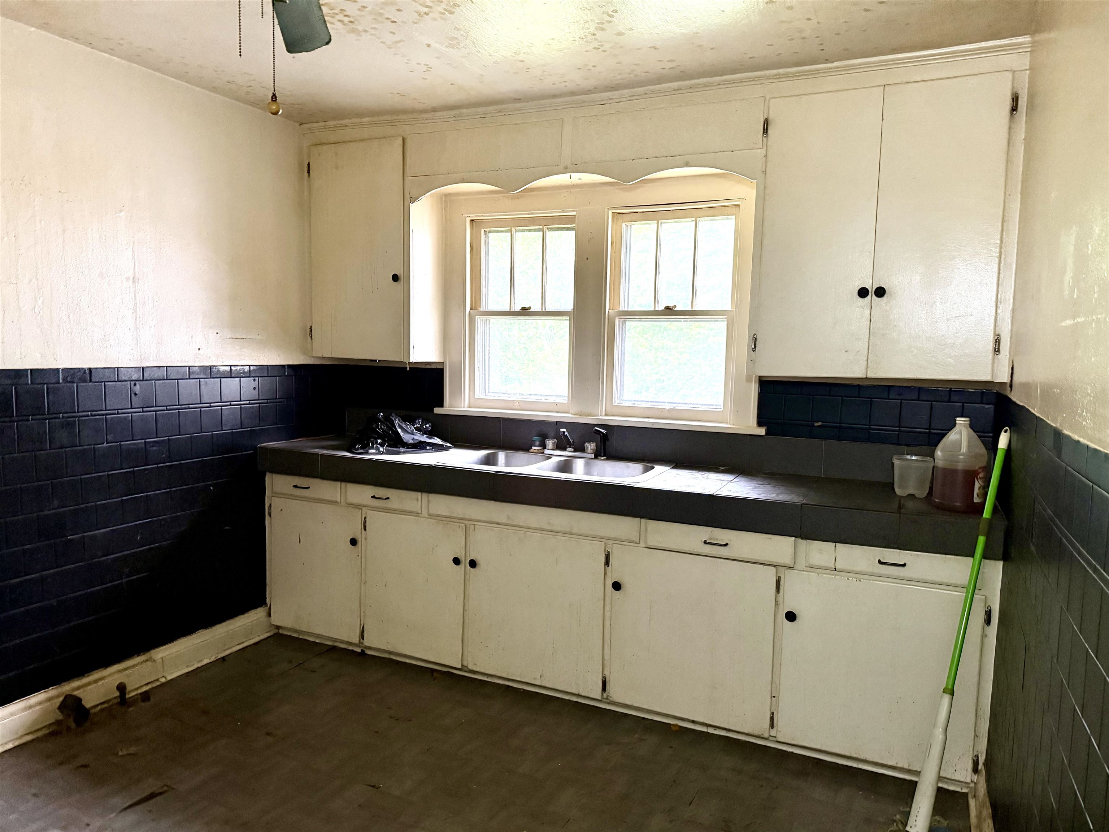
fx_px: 769
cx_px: 554
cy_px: 416
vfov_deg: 56.8
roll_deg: -1.4
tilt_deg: -5.1
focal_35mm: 24
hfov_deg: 71.6
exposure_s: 1/40
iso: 800
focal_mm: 6.76
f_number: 1.78
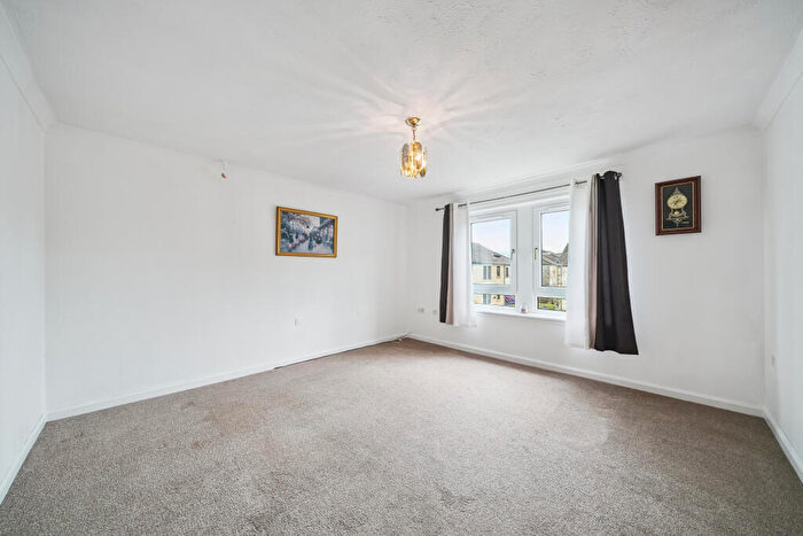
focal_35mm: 12
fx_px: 268
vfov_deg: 90.0
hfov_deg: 112.6
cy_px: 268
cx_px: 402
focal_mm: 12
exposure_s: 1/100
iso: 640
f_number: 7.1
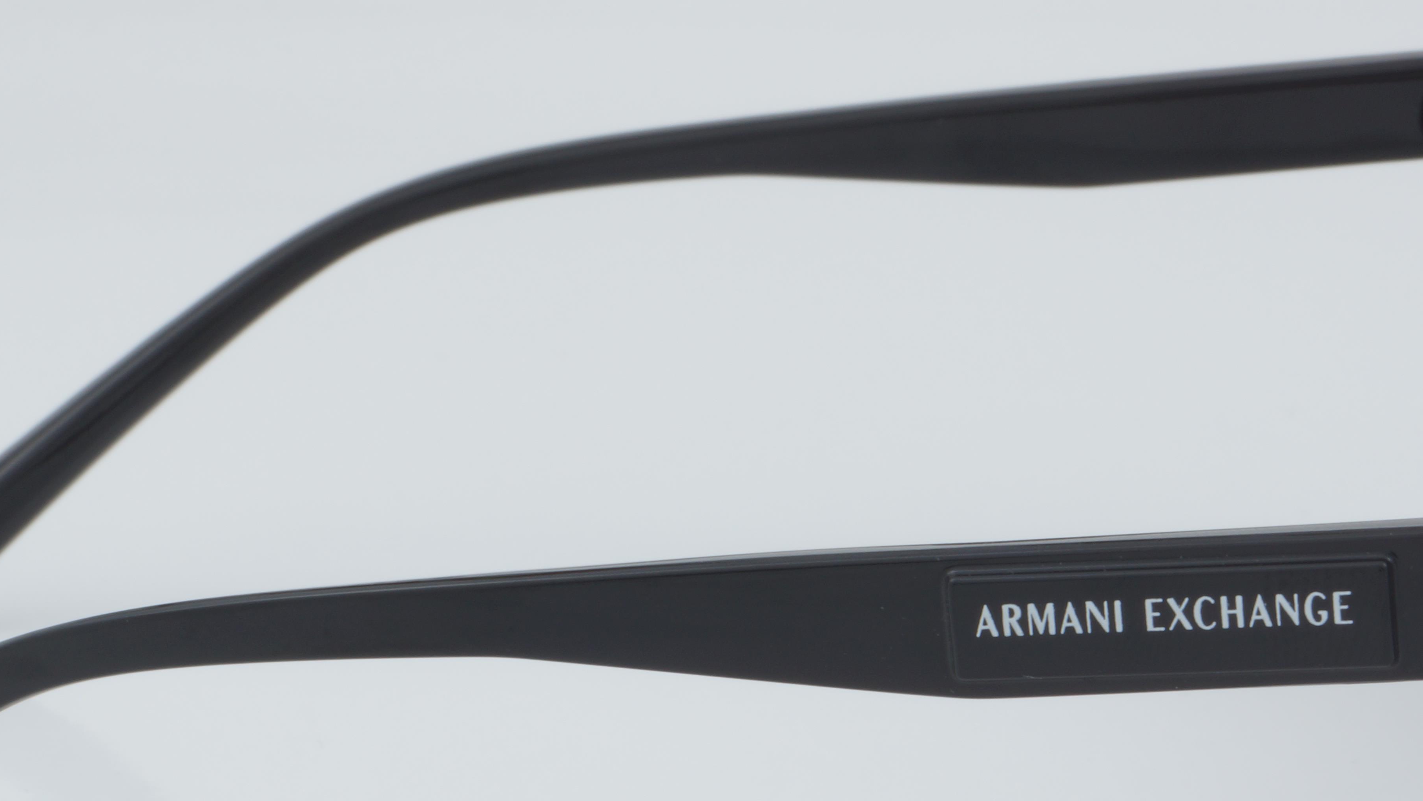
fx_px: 4905
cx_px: 723
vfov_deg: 9.3
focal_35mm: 130
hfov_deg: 16.5
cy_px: 588
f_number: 32
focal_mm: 50
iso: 100
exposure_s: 1/4
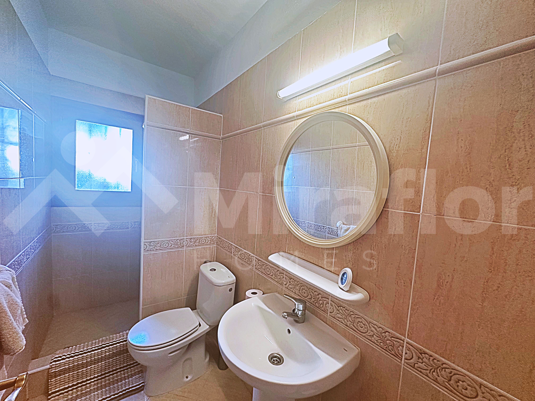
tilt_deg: -4.0
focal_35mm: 14
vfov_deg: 85.7
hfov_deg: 102.1
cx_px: 268
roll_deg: -3.7
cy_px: 200
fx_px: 216
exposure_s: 1/50
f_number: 2.2
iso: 200
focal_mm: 2.22
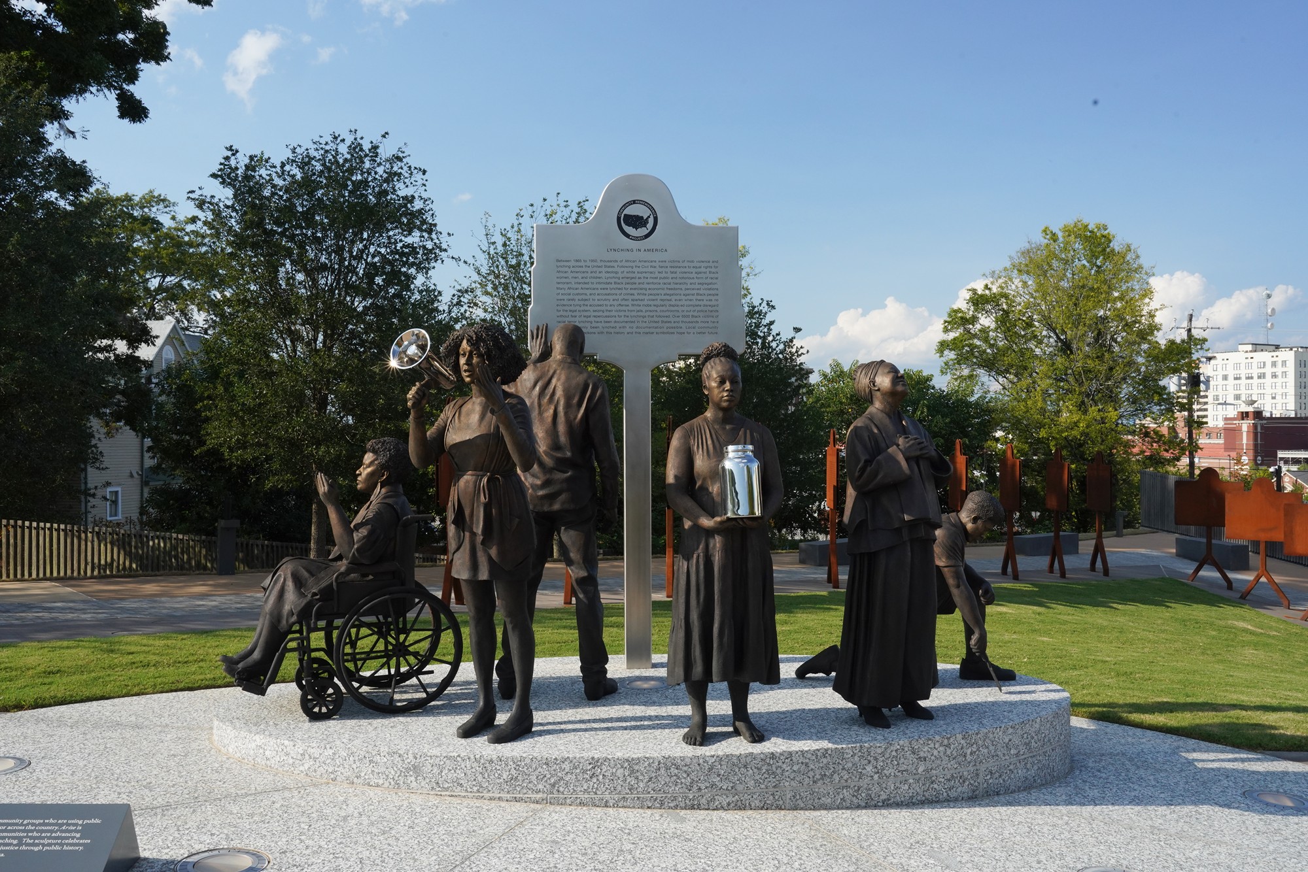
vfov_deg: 42.3
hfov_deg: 60.3
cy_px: 436
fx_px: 1126
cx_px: 654
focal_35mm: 31
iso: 800
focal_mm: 31
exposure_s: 1/100
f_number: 20
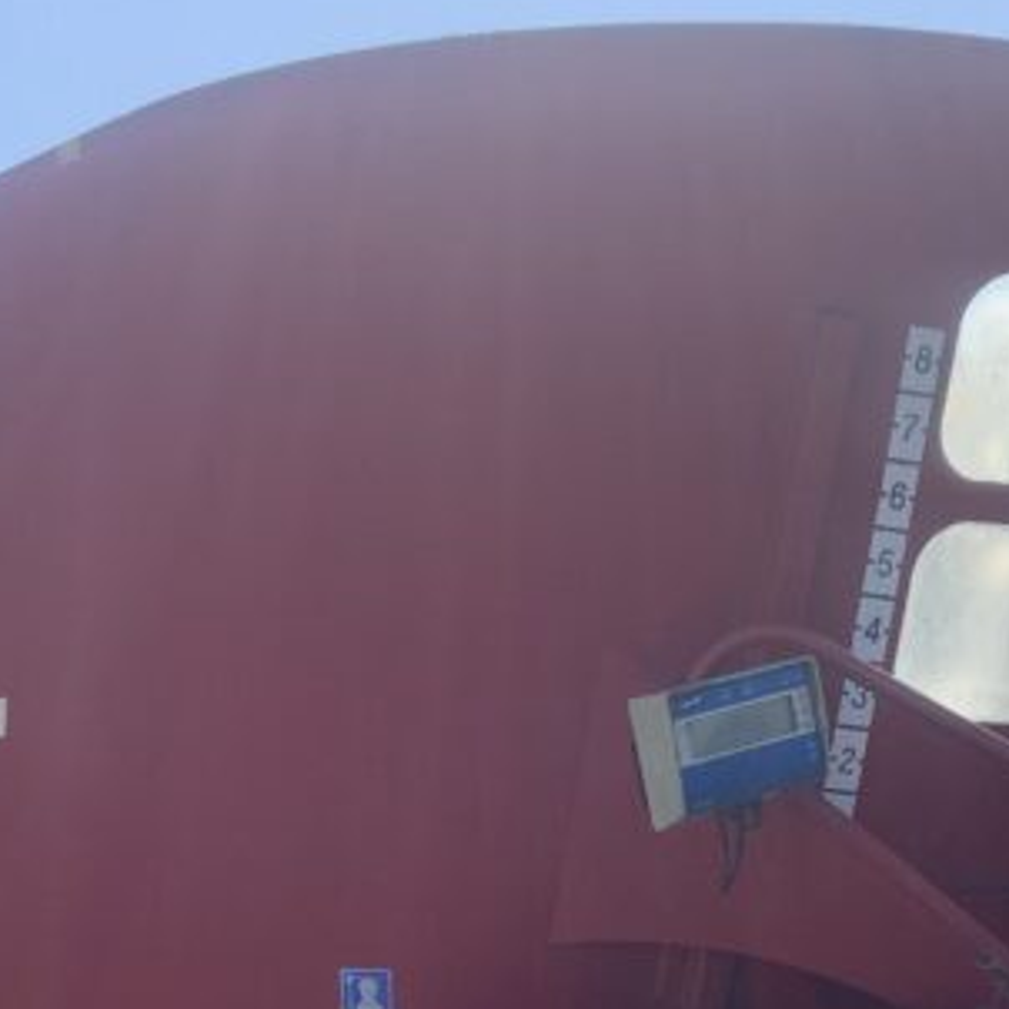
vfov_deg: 19.5
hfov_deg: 19.9
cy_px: 966
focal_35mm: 87
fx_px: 2869
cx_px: 708
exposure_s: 1/1984
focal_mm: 3
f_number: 1.8
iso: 20
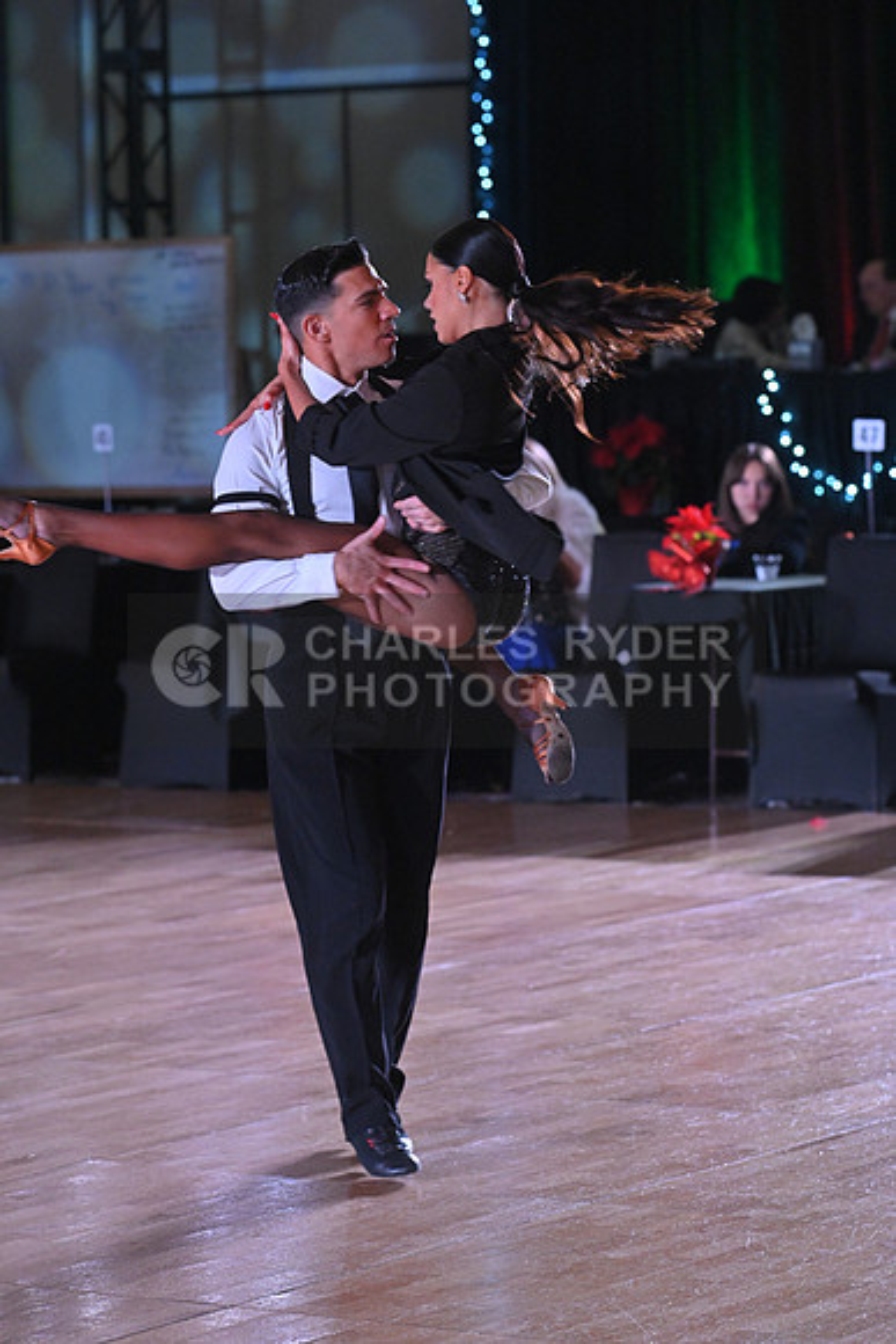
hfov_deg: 10.2
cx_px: 448
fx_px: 5037
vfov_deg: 15.2
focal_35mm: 135
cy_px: 672
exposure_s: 1/320
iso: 4000
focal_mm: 135
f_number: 5.6
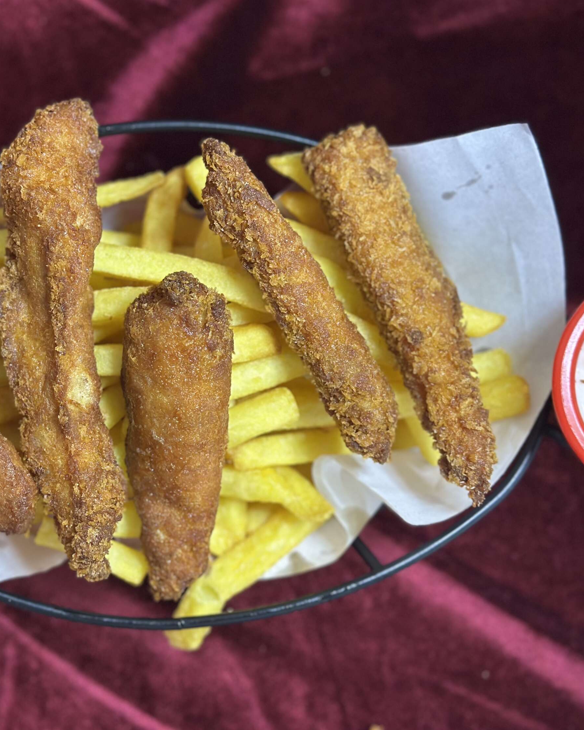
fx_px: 1361
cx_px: 149
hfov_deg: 24.0
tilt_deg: -83.5
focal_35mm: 63
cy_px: 363
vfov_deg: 30.0
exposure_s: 1/50
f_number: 1.78
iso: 250
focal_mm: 6.86
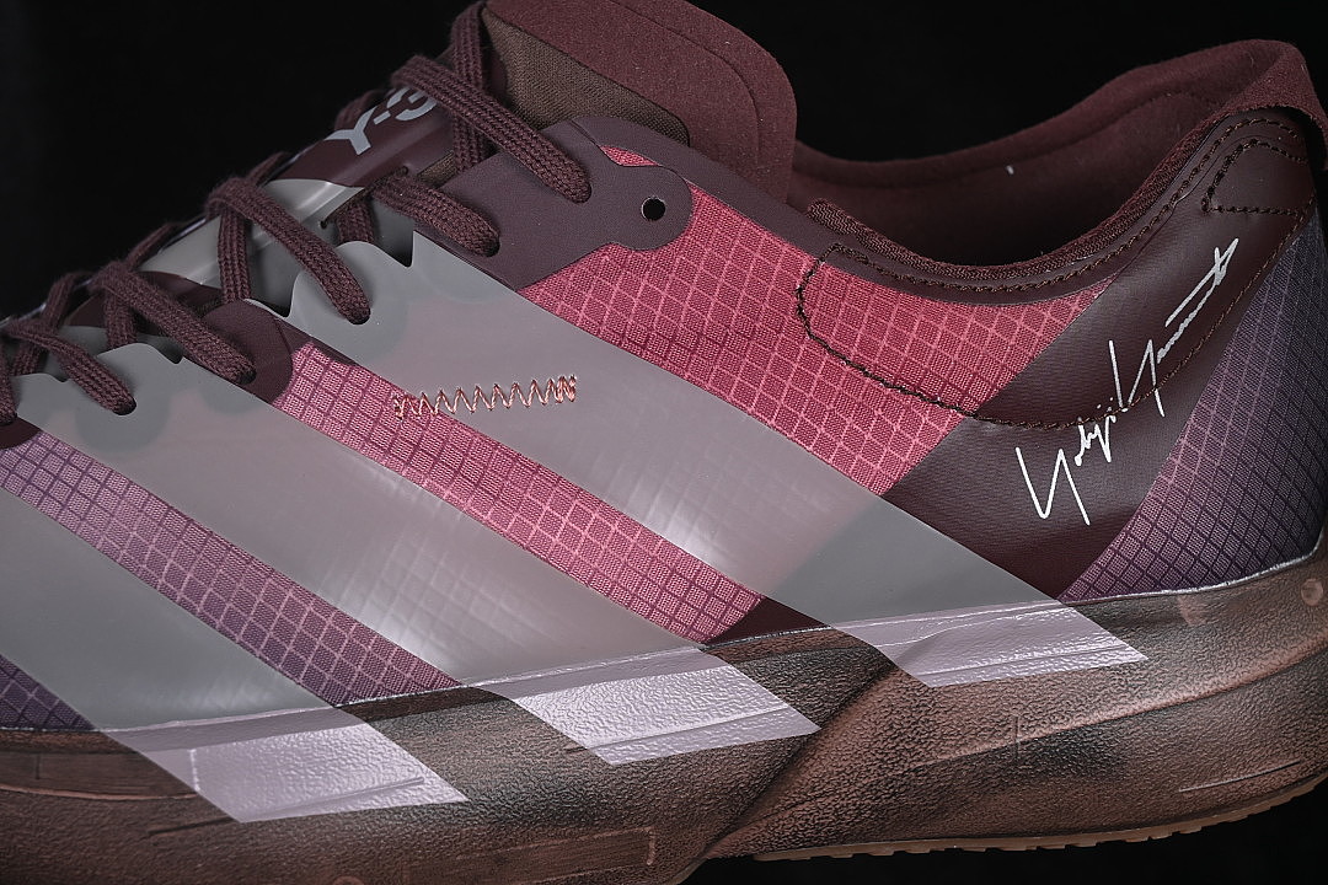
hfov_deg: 27.0
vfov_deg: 18.2
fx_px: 2766
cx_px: 664
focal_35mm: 75
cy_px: 442
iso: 160
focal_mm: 50
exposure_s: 1/80
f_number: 7.1
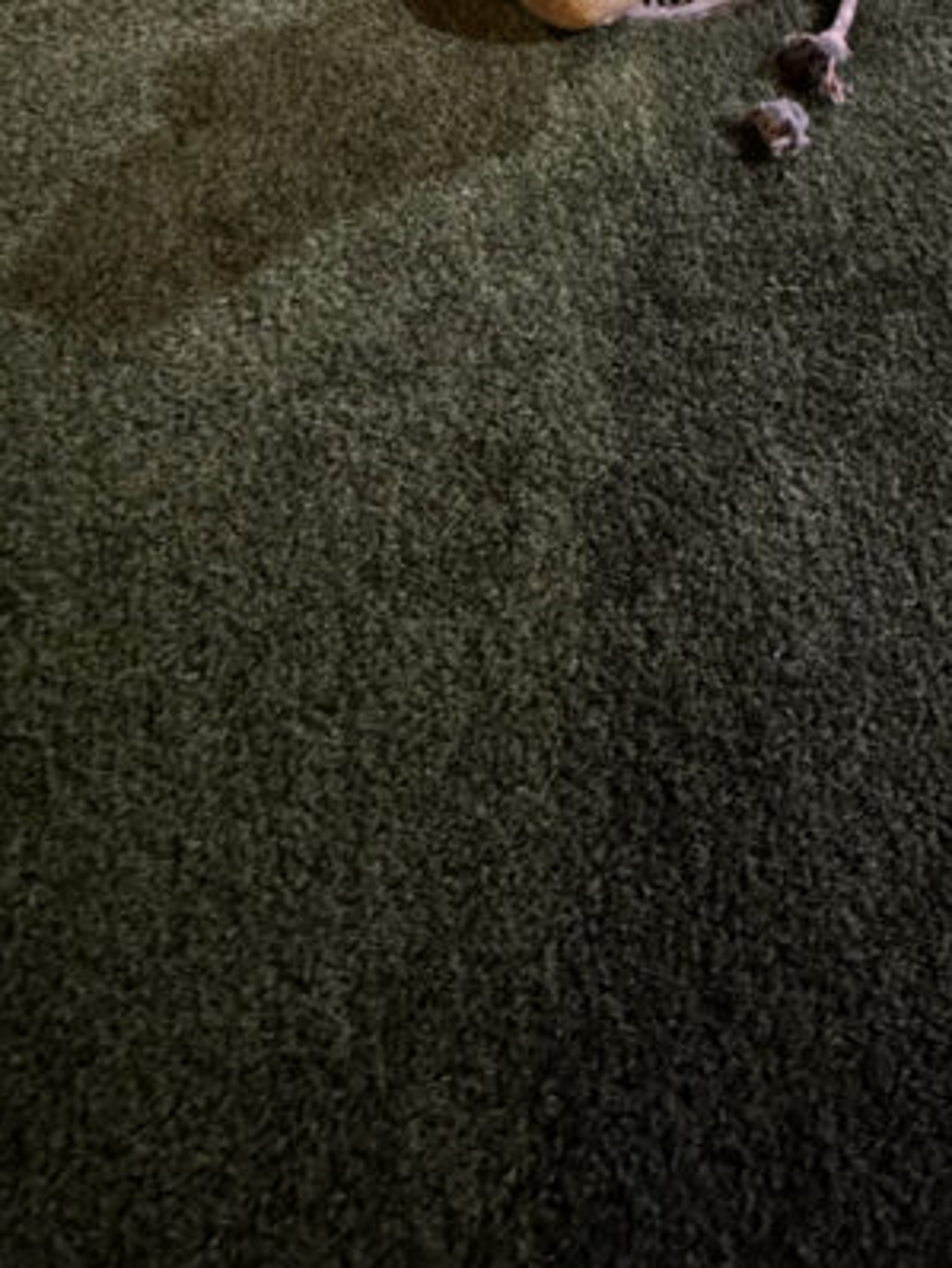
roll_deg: +2.0
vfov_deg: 35.8
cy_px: -357
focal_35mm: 36
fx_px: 1319
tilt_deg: -31.5
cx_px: 605
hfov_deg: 39.4
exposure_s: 1/30
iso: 1250
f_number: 2.2
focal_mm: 2.22
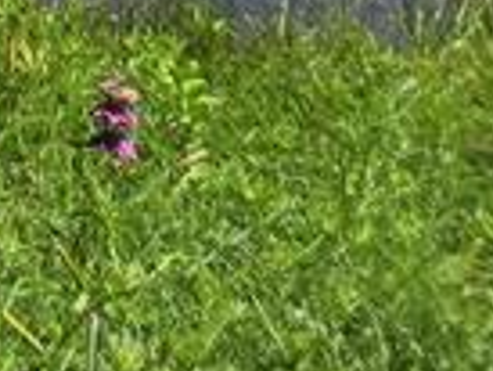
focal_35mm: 97
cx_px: -860
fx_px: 1383
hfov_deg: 12.5
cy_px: -483
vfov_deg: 12.4
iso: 40
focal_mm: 2.2
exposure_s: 1/2151
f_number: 1.9
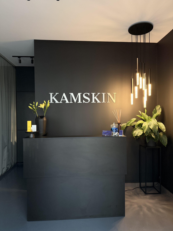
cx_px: 86
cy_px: 116
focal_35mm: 24
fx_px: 160
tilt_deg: -1.0
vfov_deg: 71.6
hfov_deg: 56.8
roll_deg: -0.2
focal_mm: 6.76
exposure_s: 1/50
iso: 400
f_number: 1.78
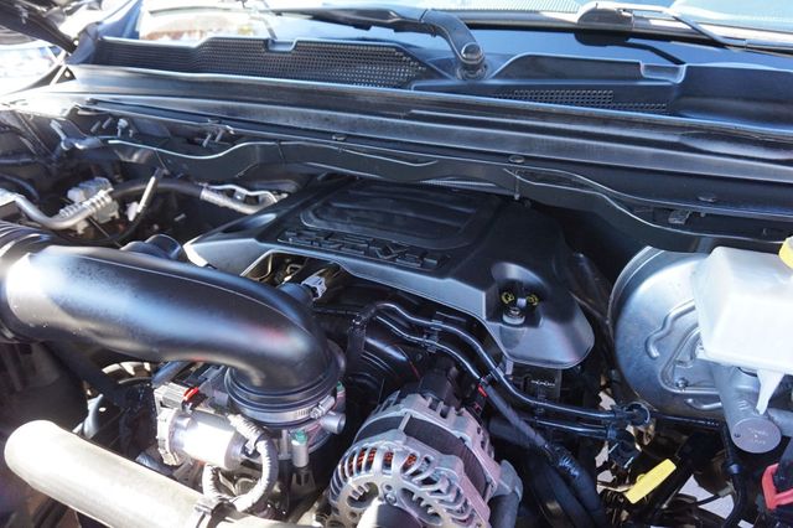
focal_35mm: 24
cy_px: 264
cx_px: 396
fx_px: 528
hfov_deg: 73.8
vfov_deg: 53.1
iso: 1000
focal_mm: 16
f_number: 4
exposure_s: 1/160
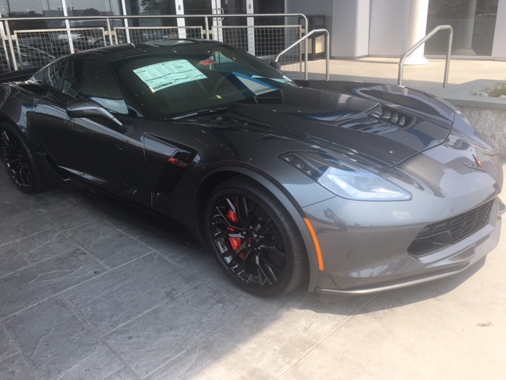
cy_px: 190
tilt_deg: -18.4
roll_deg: +2.3
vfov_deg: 48.2
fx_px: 424
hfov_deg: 61.7
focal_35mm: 29
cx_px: 253
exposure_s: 1/466
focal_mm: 4.15
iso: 25
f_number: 2.2
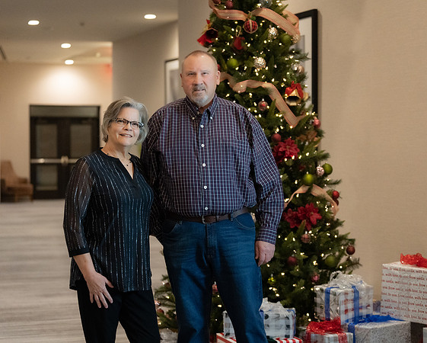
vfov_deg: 18.7
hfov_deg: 23.2
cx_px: 199
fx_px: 1040
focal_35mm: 82
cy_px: 171
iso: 5000
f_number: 2.8
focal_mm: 70
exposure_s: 1/320
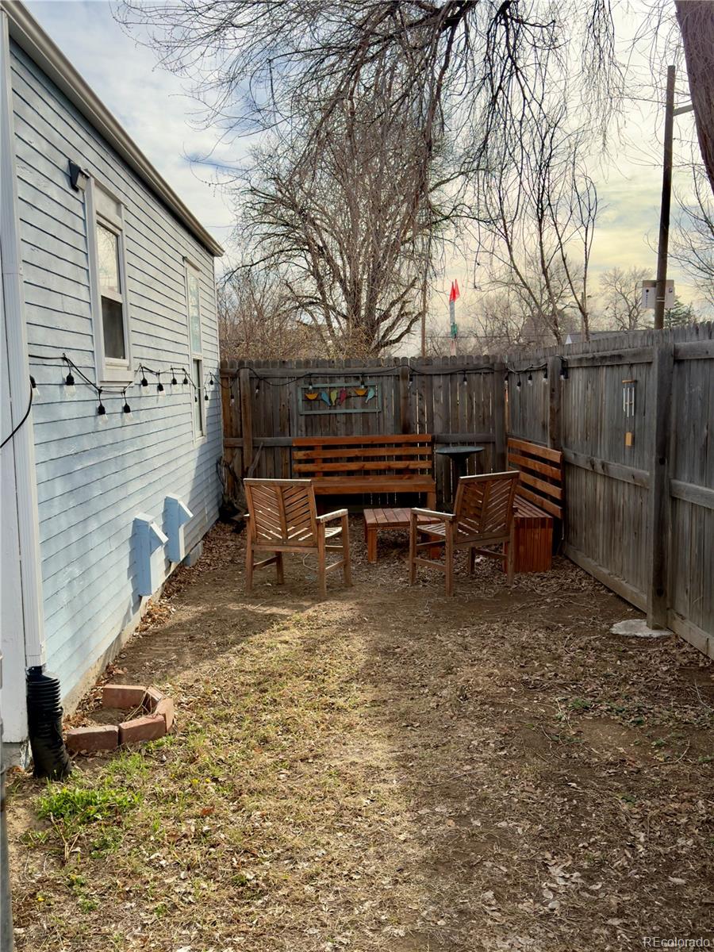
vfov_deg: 52.6
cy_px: 476
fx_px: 963
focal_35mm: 35
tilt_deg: -6.8
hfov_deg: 40.7
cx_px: 357
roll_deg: +2.1
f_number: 1.78
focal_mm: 6.76
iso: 100
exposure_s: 1/3953
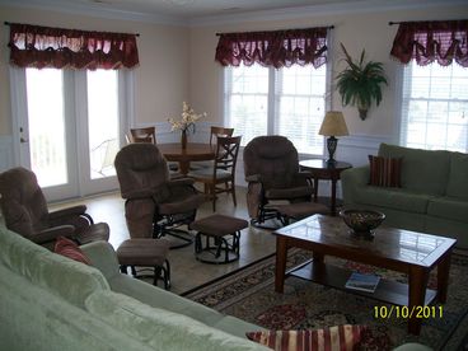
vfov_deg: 41.8
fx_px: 460
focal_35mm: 34
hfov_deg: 54.0
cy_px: 176
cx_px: 234
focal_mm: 6.1
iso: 64
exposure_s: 1/100
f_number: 2.7
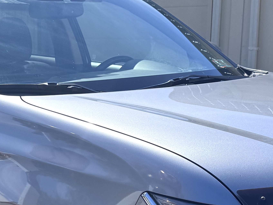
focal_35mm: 81
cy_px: 193
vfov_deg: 17.9
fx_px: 639
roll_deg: +1.1
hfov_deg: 24.1
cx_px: 104
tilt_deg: -14.8
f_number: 1.78
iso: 80
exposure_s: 1/2959
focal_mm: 6.76
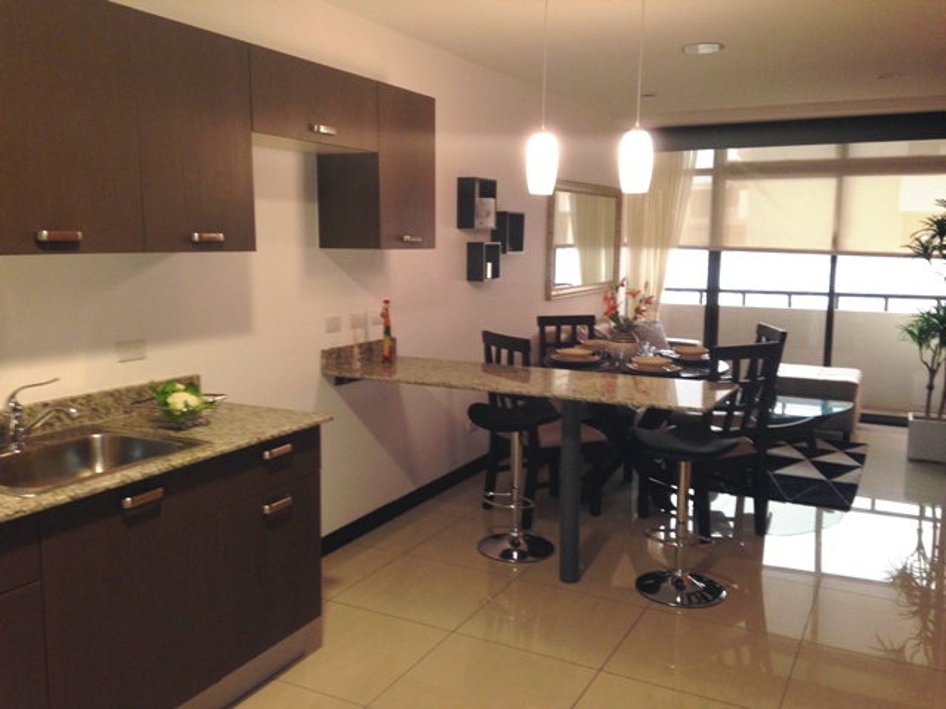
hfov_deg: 55.4
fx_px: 902
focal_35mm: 33
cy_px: 354
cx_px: 473
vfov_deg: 42.9
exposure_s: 1/20
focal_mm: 4.12
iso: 125
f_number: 2.4
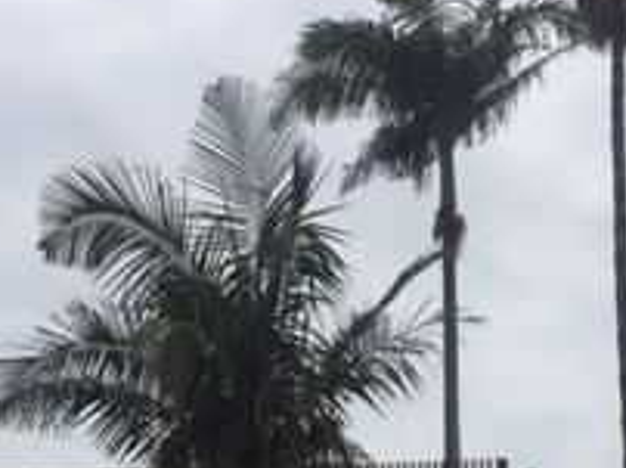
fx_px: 1662
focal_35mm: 92
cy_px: 648
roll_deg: -1.4
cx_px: 344
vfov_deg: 15.1
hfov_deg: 21.3
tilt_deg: +0.9
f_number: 2.2
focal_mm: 4.15
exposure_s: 1/4405
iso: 32
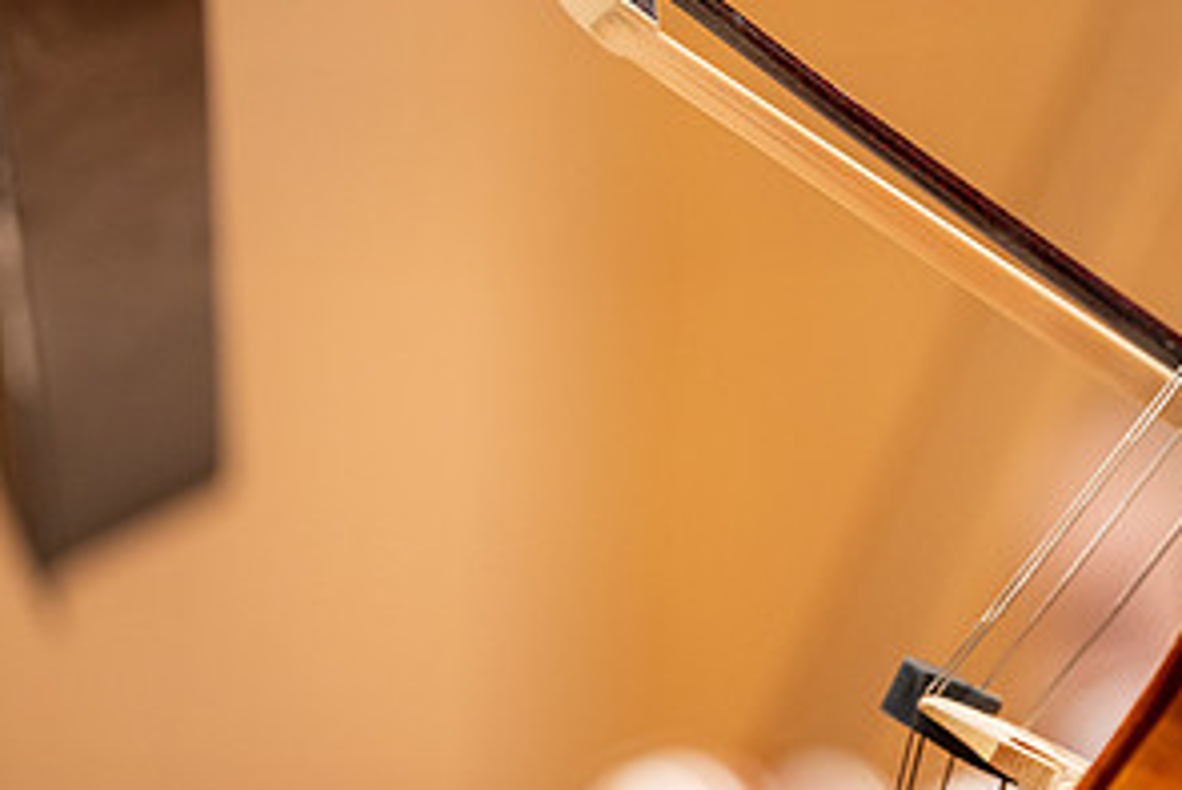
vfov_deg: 3.5
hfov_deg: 5.2
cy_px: 295
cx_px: 545
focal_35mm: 393
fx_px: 12909
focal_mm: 200
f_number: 2.8
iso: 1000
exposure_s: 1/200
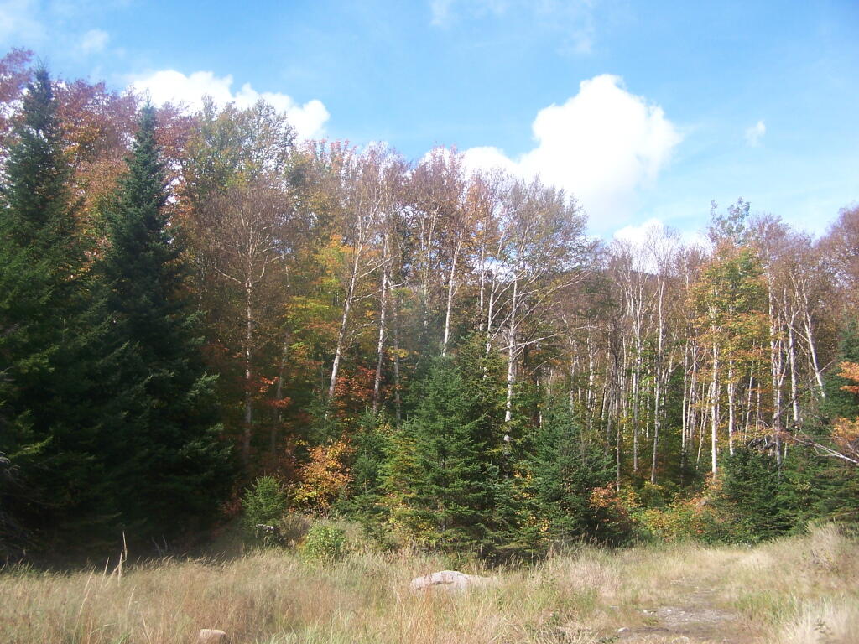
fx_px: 943
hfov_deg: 49.0
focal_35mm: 38
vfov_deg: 37.7
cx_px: 430
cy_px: 322
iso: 80
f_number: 2.8
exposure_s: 1/500
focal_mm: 6.3
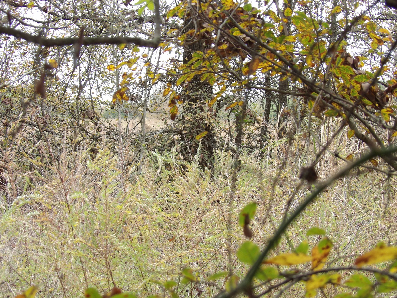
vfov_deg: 14.5
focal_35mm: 102
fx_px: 1170
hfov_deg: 19.3
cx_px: 198
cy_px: 149
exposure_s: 1/100
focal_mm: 18.2
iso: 191
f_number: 4.2
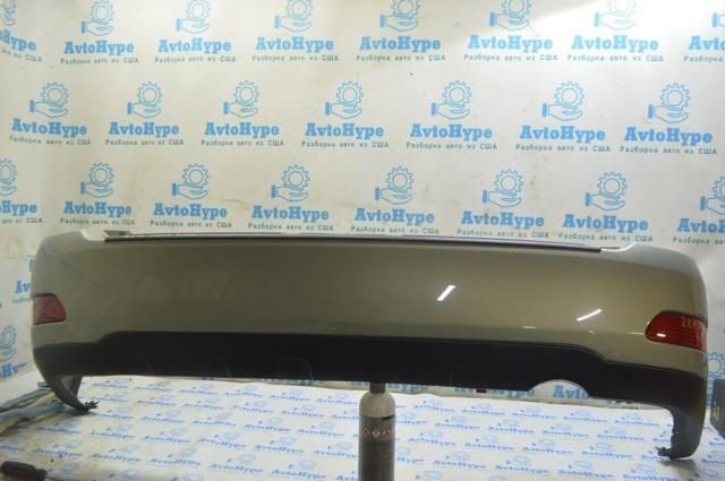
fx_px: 603
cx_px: 362
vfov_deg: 43.5
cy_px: 240
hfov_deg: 62.0
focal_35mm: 30
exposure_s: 1/20
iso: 400
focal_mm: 20
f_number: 5.6
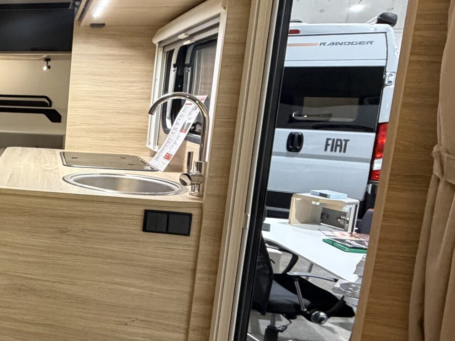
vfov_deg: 39.6
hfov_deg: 39.2
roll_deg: -0.4
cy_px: 161
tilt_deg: -8.5
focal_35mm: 36
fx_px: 473
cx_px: -76
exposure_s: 1/50
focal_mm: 2.22
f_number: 2.2
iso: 500
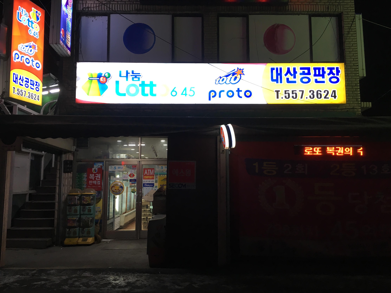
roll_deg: -0.1
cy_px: 146
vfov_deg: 48.2
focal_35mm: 29
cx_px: 196
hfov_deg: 61.7
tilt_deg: +6.7
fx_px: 328
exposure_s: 1/30
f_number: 2.2
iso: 50
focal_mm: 4.15
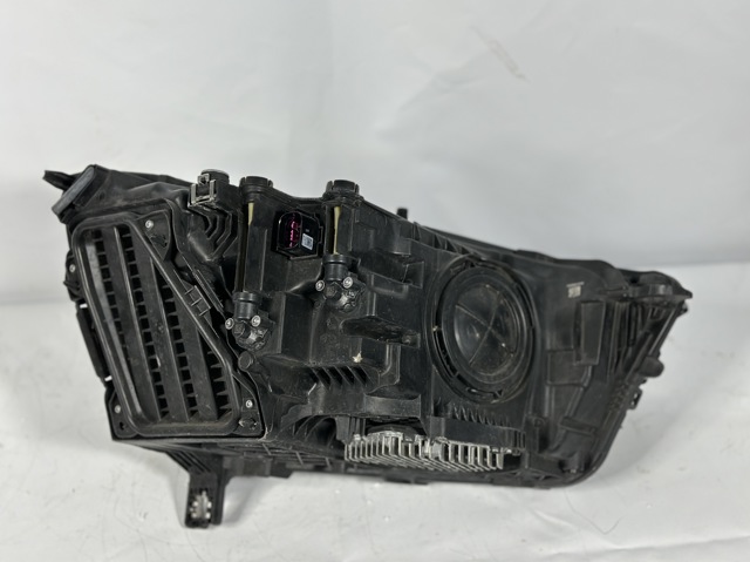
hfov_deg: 39.7
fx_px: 1039
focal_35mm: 48
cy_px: 281
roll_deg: +1.9
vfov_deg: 30.2
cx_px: 375
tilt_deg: -37.6
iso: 100
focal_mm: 6.86
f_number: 1.78
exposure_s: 1/100
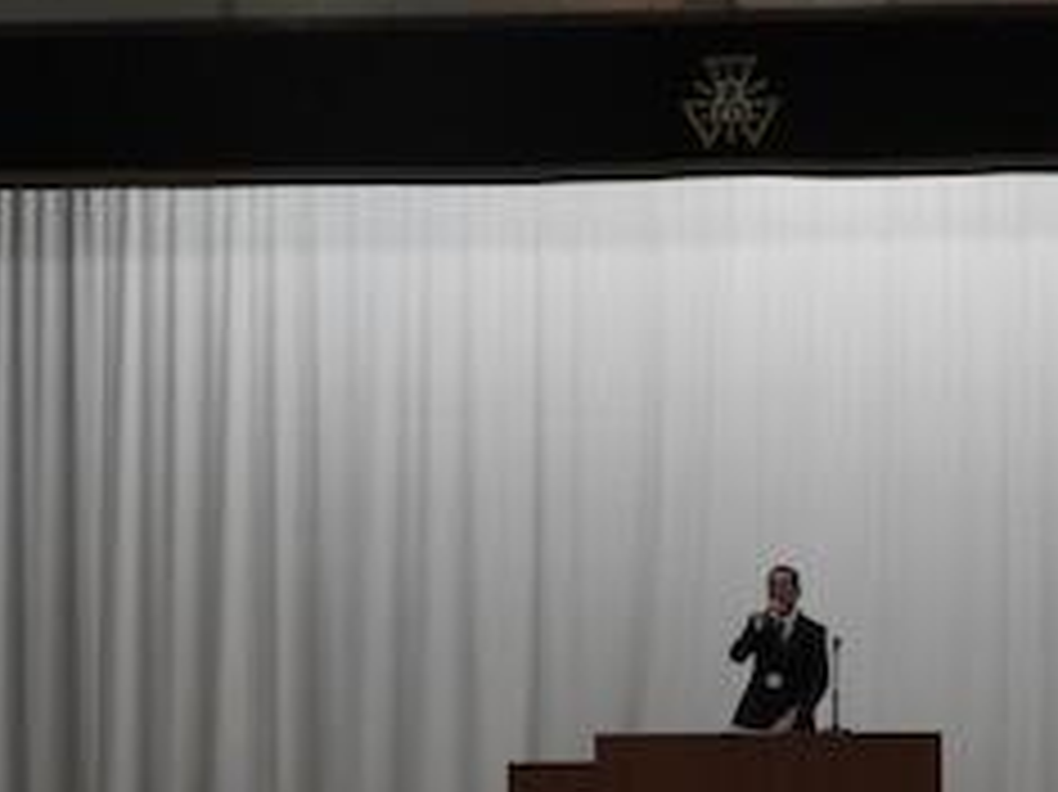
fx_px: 5987
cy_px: 500
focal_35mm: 196
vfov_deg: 7.6
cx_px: 720
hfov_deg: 10.1
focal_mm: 20.6
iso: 400
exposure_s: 1/50
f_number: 5
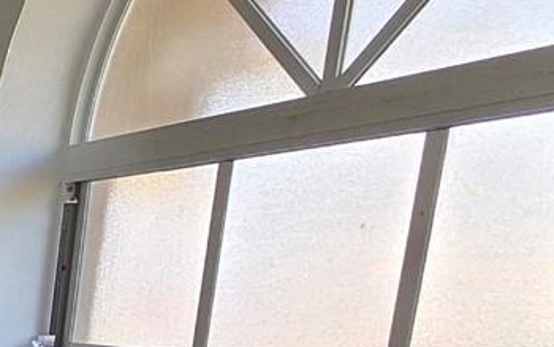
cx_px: -652
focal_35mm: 63
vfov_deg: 18.6
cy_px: 496
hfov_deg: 17.3
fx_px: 951
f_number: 2.2
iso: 64
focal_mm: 2.2
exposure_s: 1/60
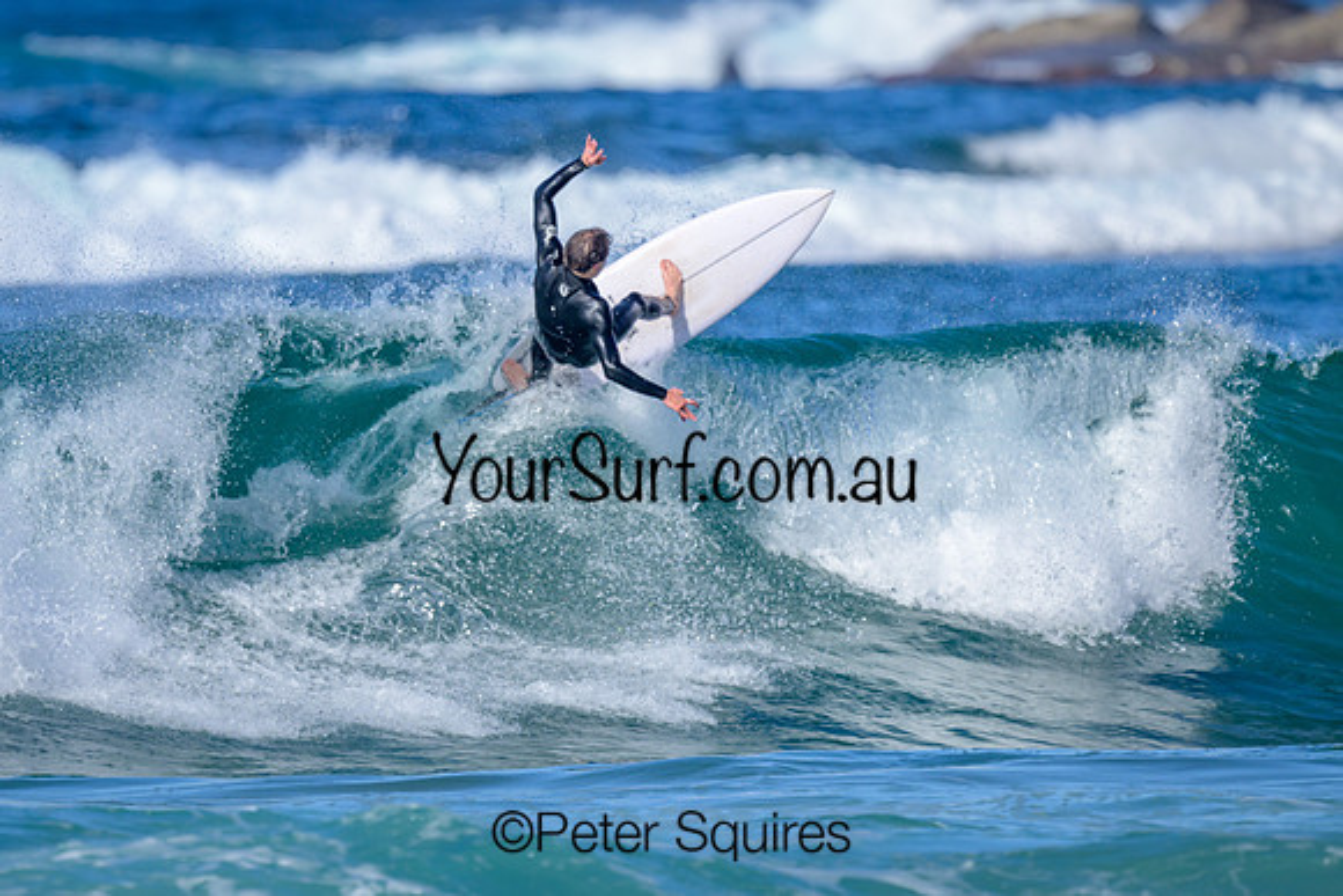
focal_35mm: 1099
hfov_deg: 1.9
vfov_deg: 1.3
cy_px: 447
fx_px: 40989
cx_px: 462
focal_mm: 800
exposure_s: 1/2000
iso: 250
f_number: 6.3
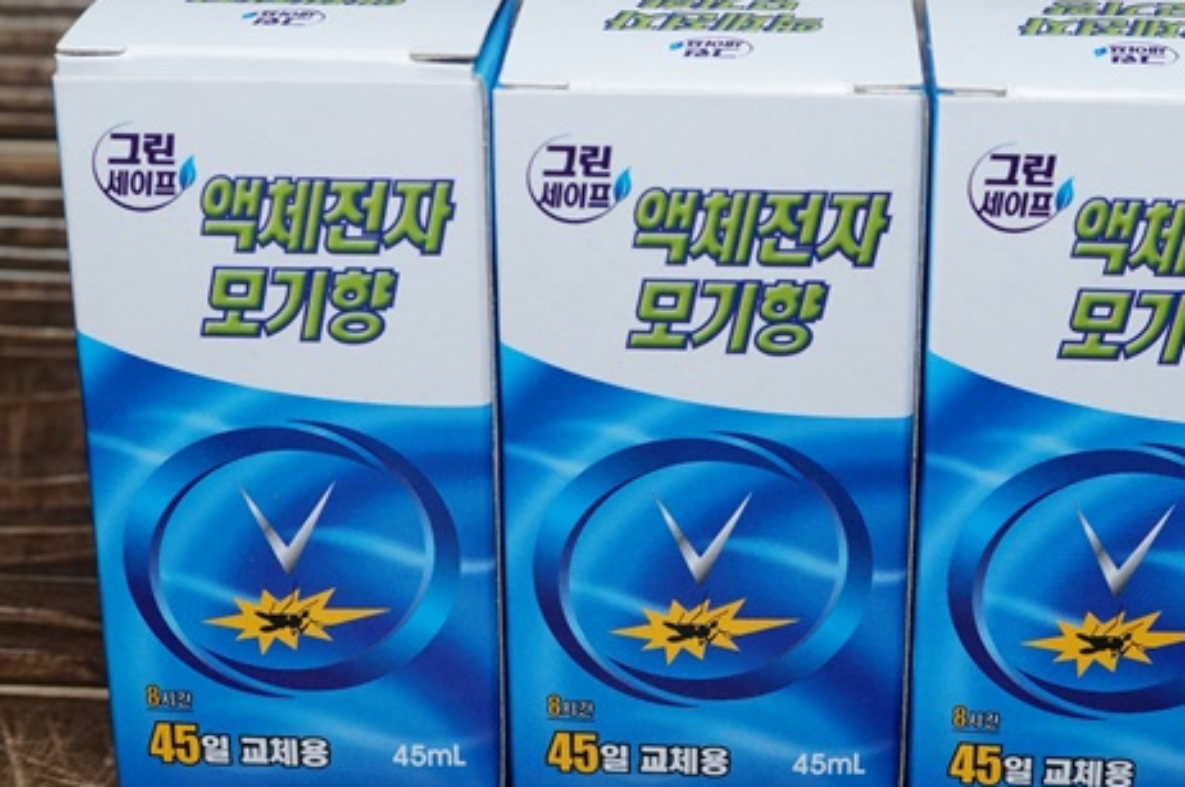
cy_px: 392
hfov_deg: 26.0
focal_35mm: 78
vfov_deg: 17.5
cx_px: 713
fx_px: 2565
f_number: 7.1
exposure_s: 1/200
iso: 400
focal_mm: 30
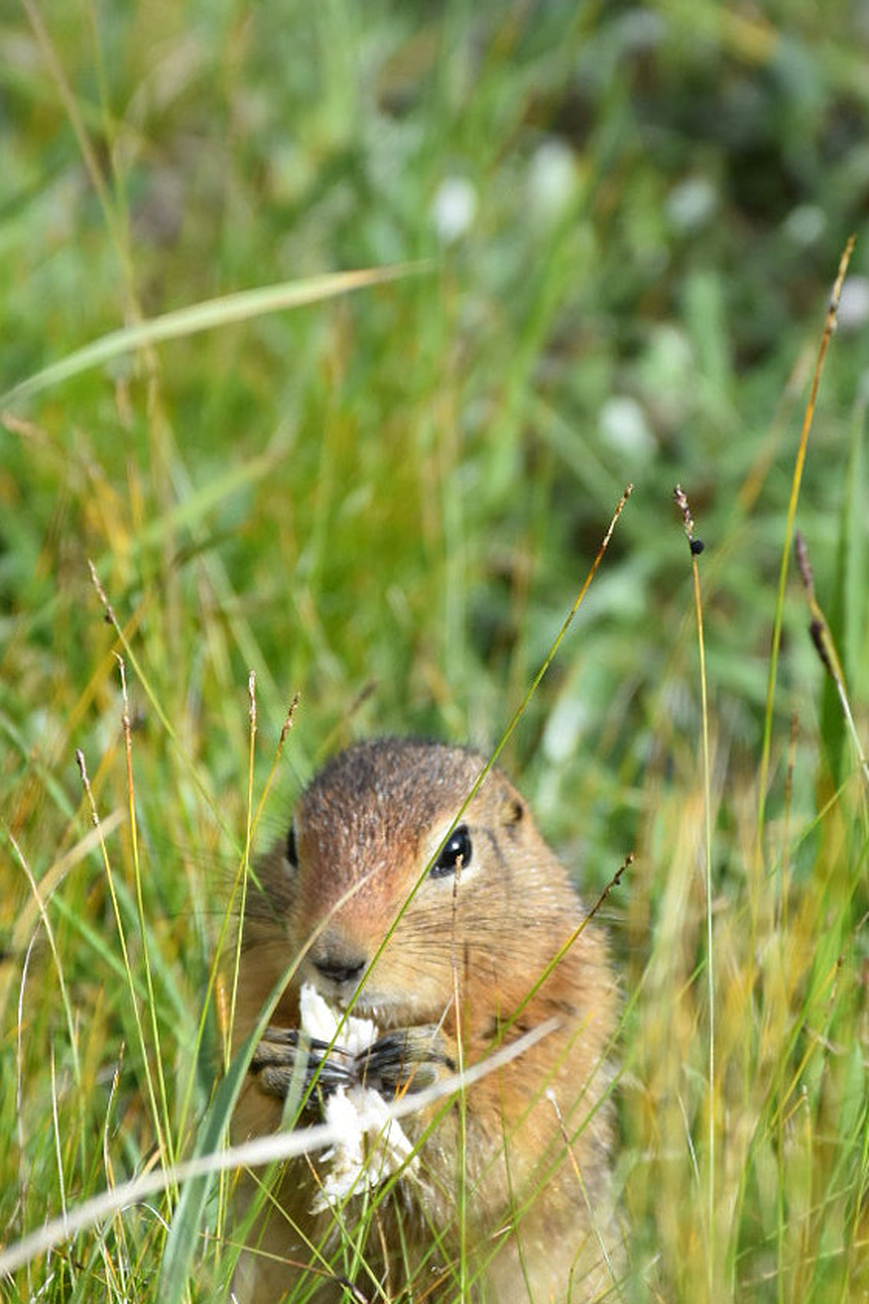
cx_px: 338
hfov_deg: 3.4
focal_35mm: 399
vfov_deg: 5.2
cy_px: 694
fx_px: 14452
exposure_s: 1/1000
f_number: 8
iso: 500
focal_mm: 140
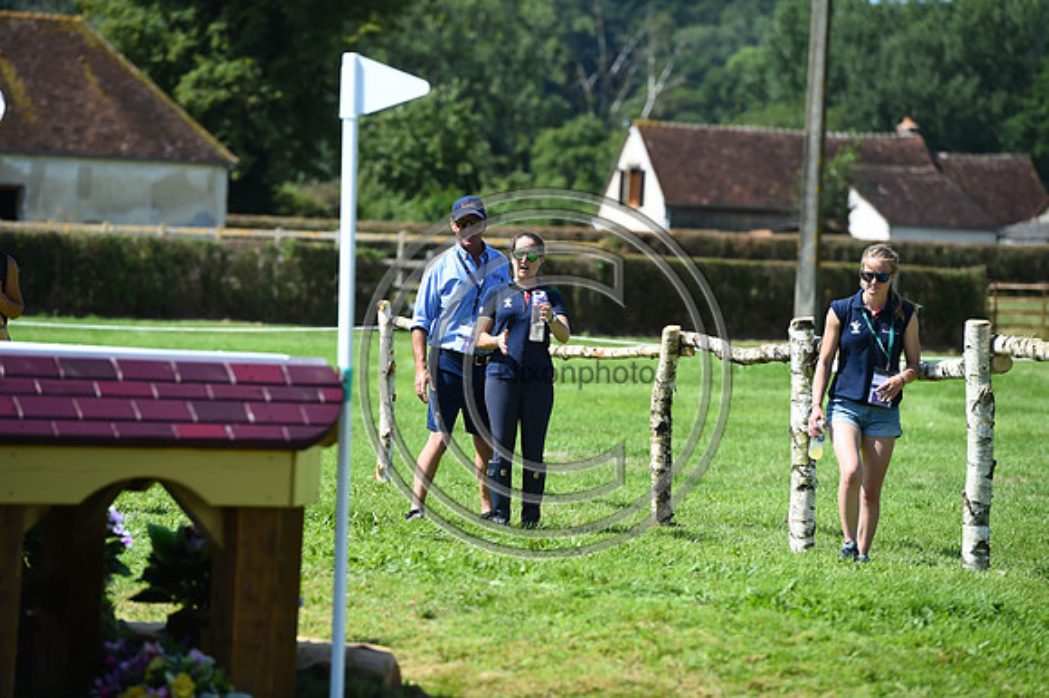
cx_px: 524
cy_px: 349
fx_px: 5824
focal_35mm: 200
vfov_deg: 6.9
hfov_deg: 10.3
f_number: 5
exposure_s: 1/1000
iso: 200
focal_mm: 200
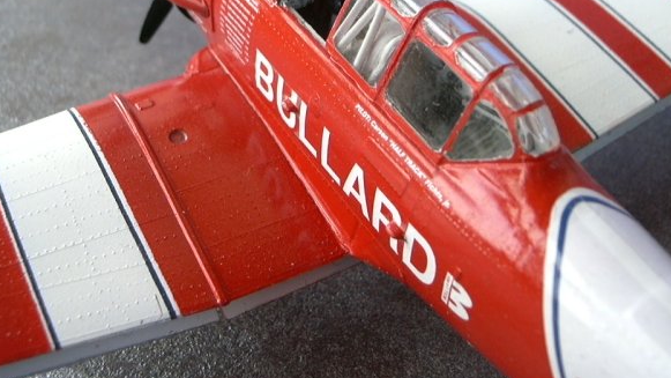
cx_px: 323
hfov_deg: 48.3
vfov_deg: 28.1
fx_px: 747
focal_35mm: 42
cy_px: 117
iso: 100
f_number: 2.8
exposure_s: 1/46.9
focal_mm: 5.4
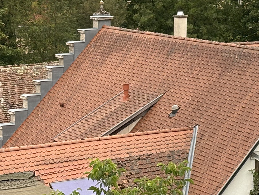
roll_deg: -0.3
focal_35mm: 173
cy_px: -102
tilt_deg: +0.4
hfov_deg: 11.4
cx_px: 194
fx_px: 1295
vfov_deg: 8.4
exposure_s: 1/268
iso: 50
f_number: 1.6
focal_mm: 5.96
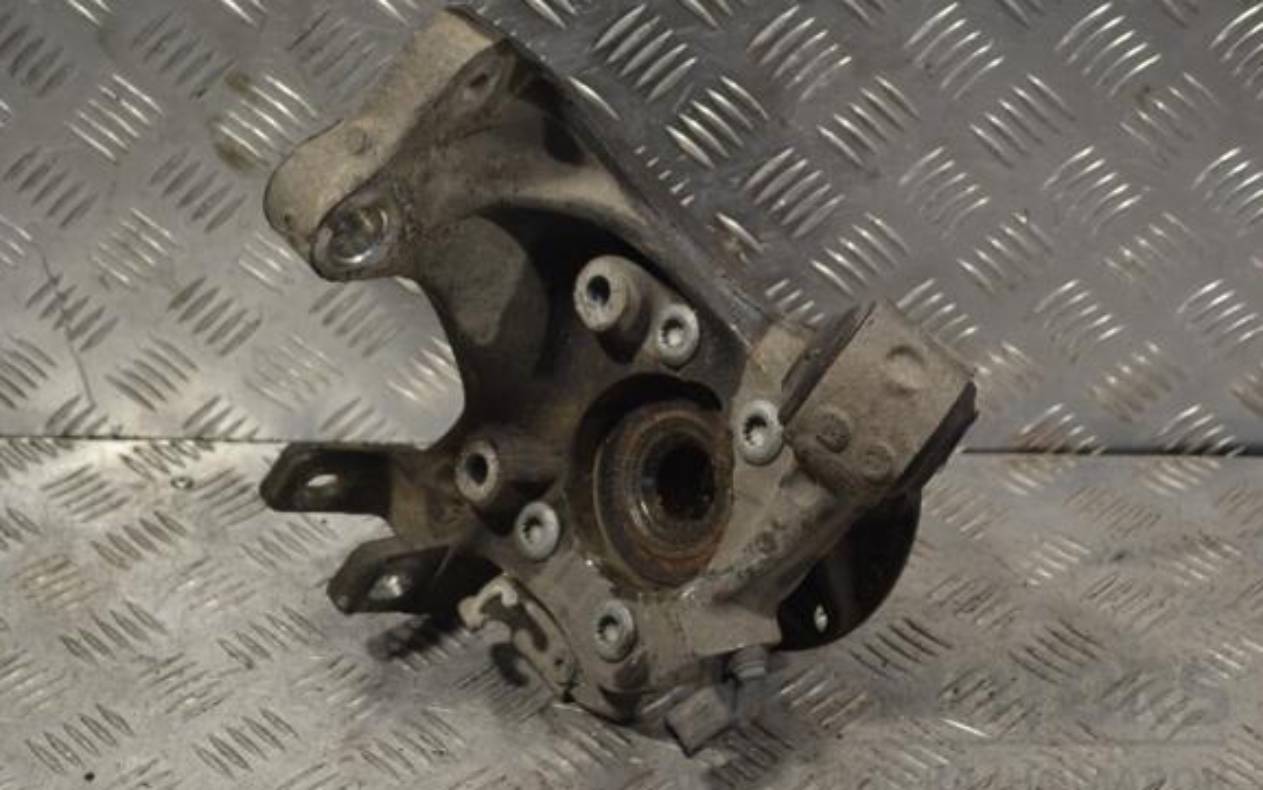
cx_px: 615
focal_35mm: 72
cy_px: 400
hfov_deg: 28.8
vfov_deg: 18.2
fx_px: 2463
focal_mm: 45
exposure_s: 1/100
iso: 400
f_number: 5.3
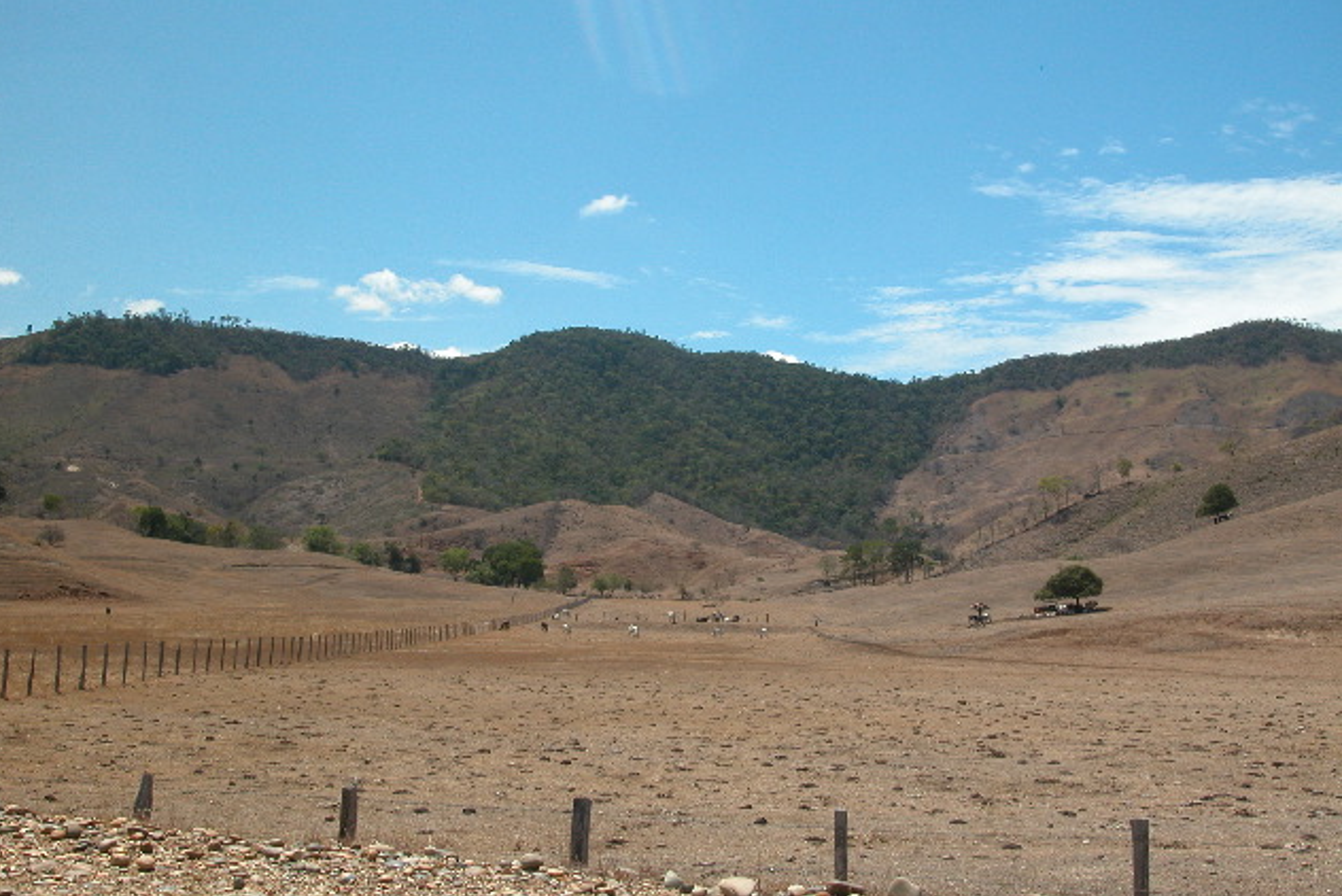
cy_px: 437
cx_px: 665
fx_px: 1492
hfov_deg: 48.4
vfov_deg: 33.4
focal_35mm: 40
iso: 100
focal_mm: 9.7
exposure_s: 1/511
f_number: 6.2
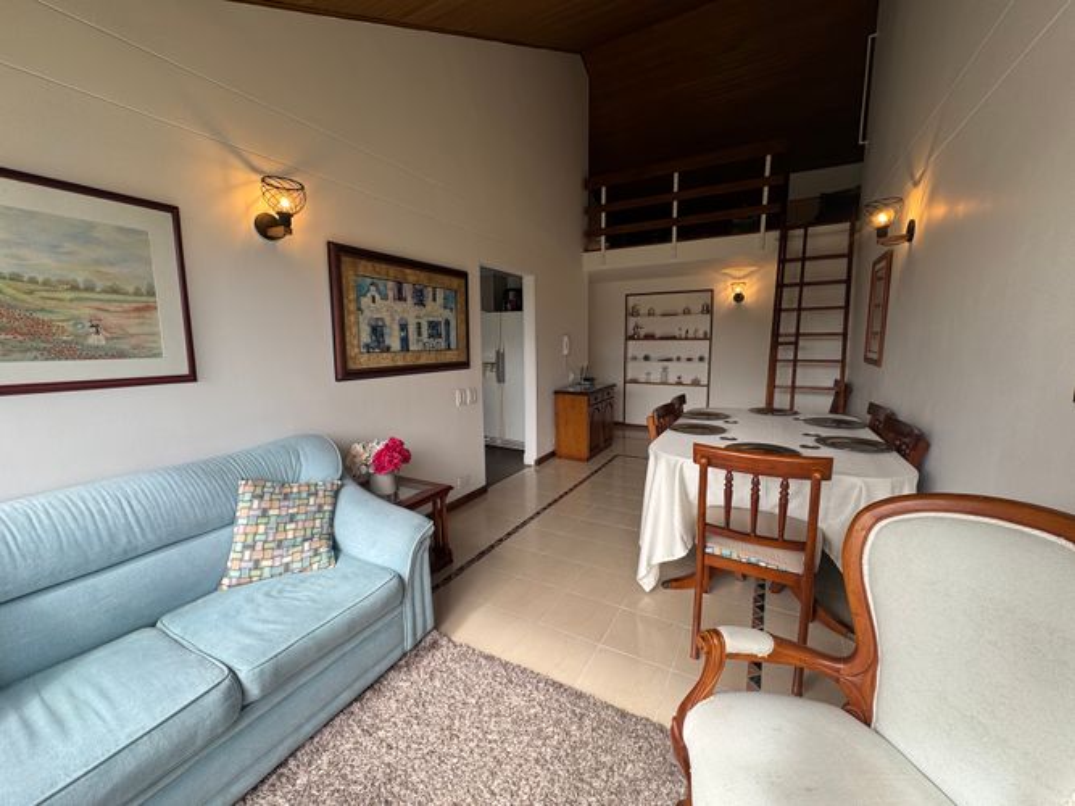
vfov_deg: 85.7
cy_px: 403
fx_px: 435
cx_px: 538
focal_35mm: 14
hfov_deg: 102.1
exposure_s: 1/171
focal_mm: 2.22
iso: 40
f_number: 2.2
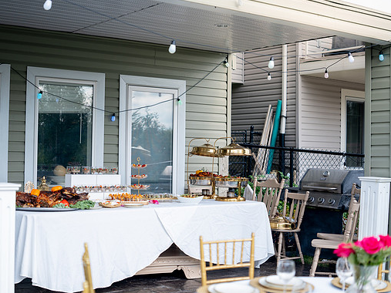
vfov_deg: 26.5
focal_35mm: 55
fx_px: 621
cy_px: 148
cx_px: 174
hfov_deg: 34.9
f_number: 2
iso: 100
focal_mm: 50
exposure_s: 1/1250
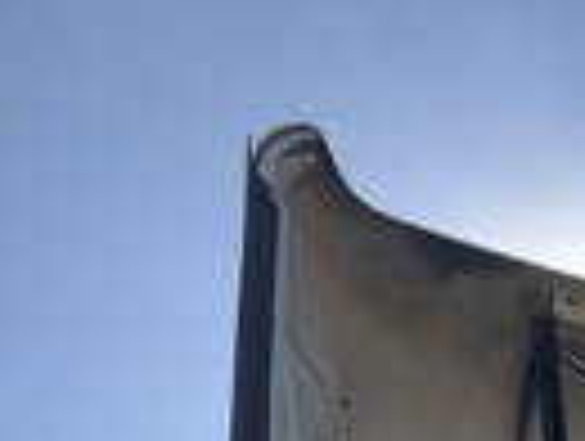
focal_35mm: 89
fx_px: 1507
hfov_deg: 19.7
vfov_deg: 15.5
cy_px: 630
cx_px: 824
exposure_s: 1/1848
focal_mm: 3
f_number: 1.8
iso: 25
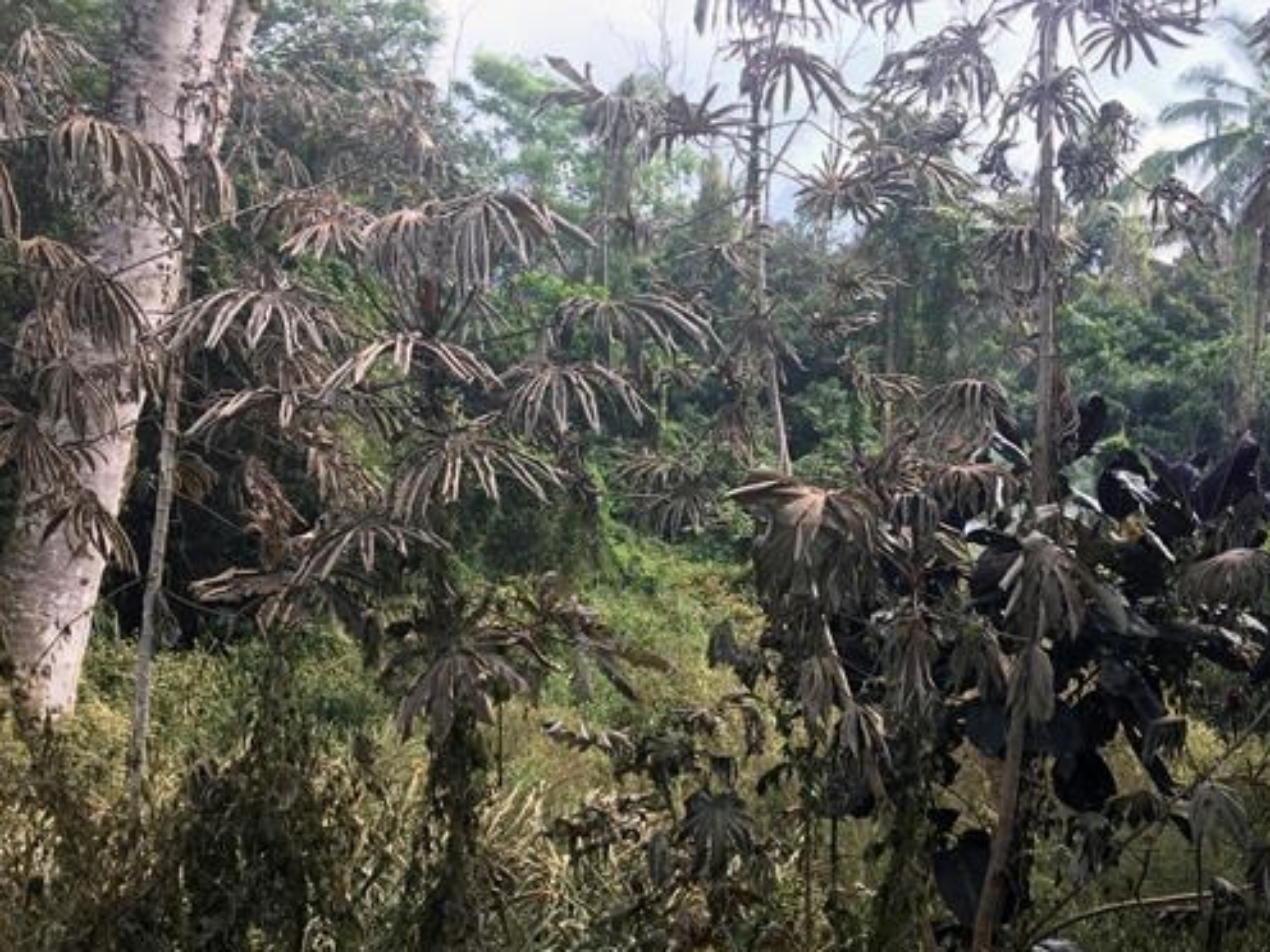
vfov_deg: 37.6
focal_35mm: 38
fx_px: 1394
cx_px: 704
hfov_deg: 48.9
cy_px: 563
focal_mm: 4.15
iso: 25
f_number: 2.2
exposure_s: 1/145
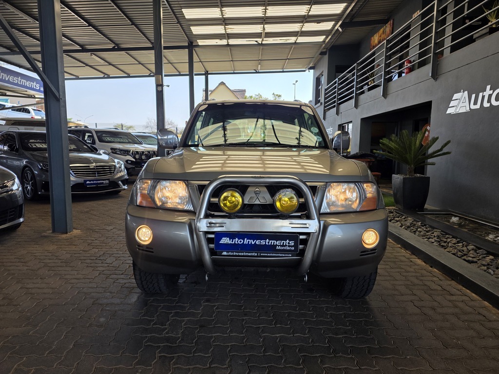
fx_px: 332
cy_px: 187
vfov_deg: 58.9
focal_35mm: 23
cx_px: 250
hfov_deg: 73.9
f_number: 1.7
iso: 80
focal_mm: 6.25
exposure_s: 1/1700
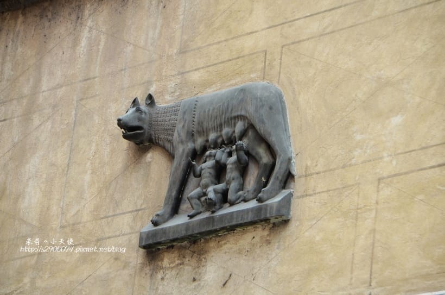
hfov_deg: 9.8
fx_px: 2590
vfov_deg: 6.5
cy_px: 148
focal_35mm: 210
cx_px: 222
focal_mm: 140
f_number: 6
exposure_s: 1/320
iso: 1000
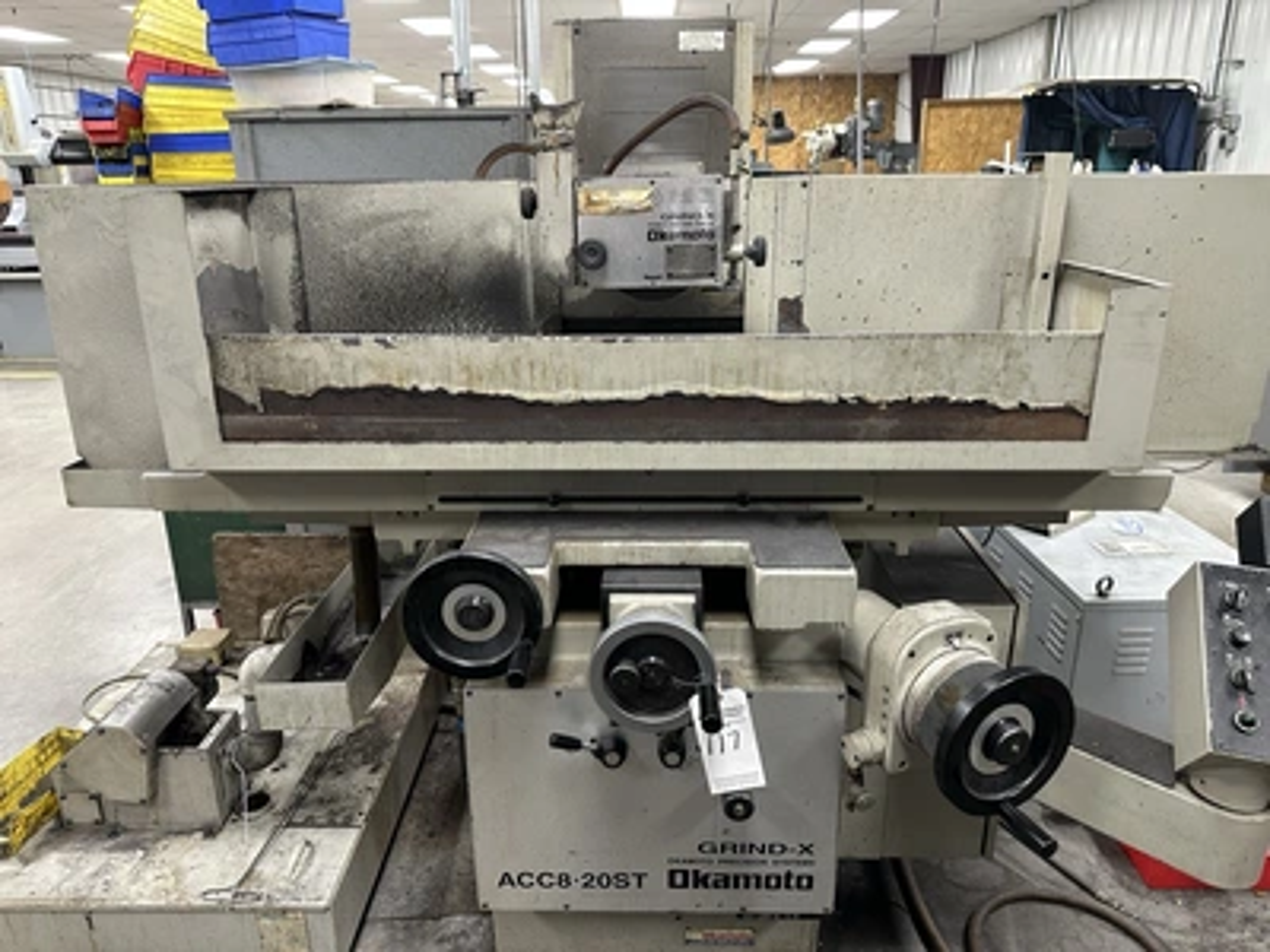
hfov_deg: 71.6
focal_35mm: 24
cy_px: 476
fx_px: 881
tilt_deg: -18.4
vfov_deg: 56.8
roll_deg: +0.5
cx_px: 635
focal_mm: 6.86
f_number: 1.78
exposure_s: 1/60
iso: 250
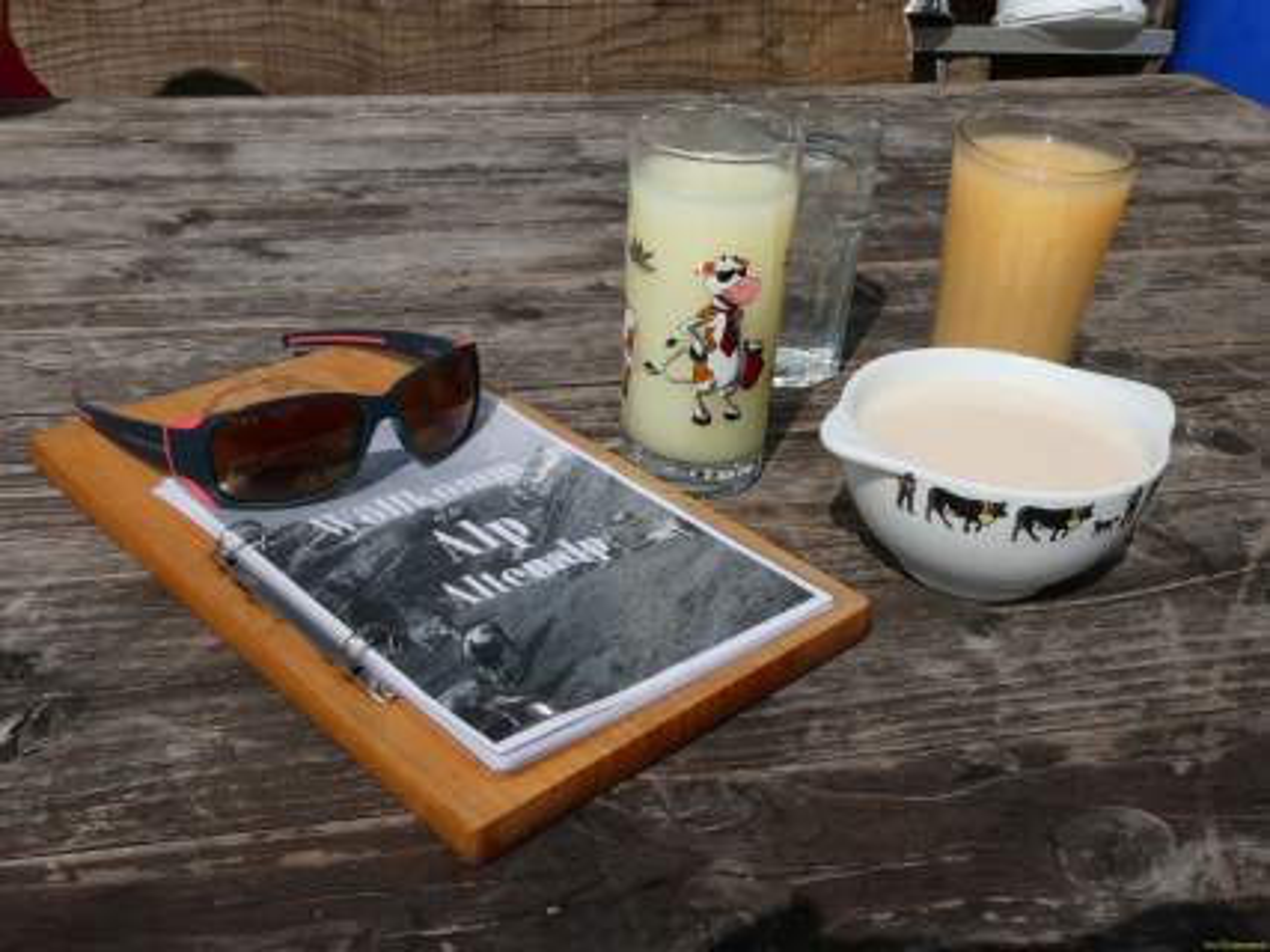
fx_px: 1357
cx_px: 635
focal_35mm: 37
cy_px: 476
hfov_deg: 50.2
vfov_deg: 38.6
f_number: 5.6
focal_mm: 6.7
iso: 80
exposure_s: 1/1000
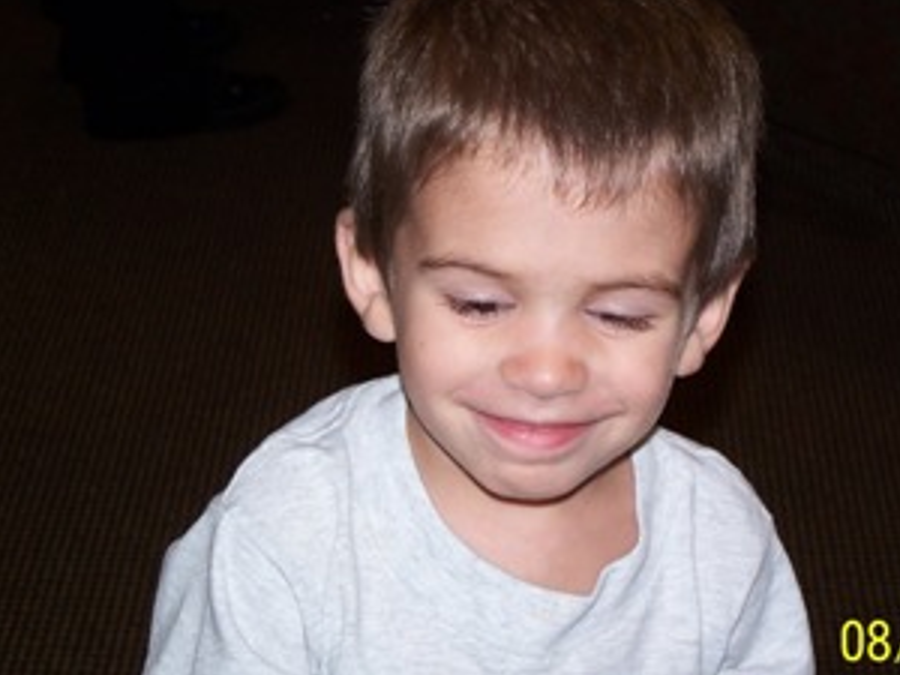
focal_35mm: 103
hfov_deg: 19.1
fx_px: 2678
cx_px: 501
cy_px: 270
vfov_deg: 14.4
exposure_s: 1/90
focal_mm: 11.5
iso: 80
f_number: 3.2
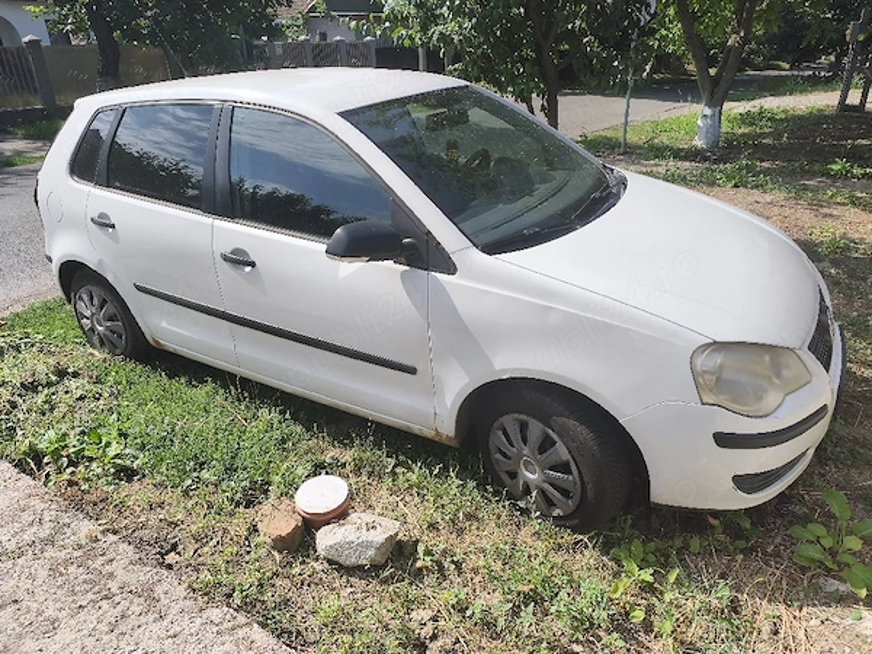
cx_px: 436
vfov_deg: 58.9
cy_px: 327
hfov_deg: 73.9
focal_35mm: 23
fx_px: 579
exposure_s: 1/1250
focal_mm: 6.14
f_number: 1.65
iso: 50
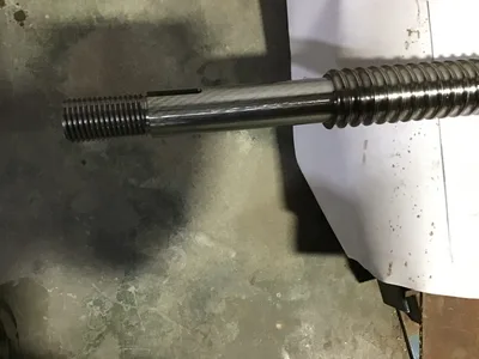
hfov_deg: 58.4
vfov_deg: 45.4
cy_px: 180
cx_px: 240
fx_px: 429
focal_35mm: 31
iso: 200
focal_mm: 3.3
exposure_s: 1/15
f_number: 2.4
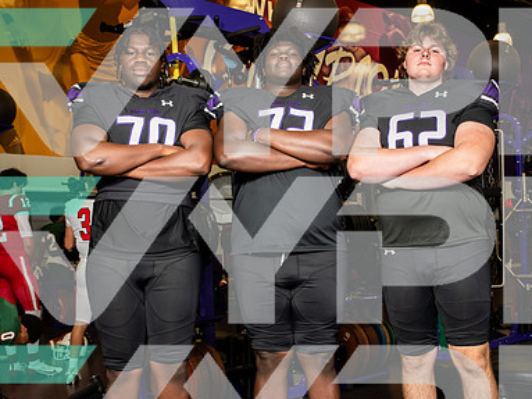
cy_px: 251
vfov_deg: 28.4
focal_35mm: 51
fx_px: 784
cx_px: 310
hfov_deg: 37.4
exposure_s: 1/250
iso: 500
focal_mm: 35
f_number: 5.6
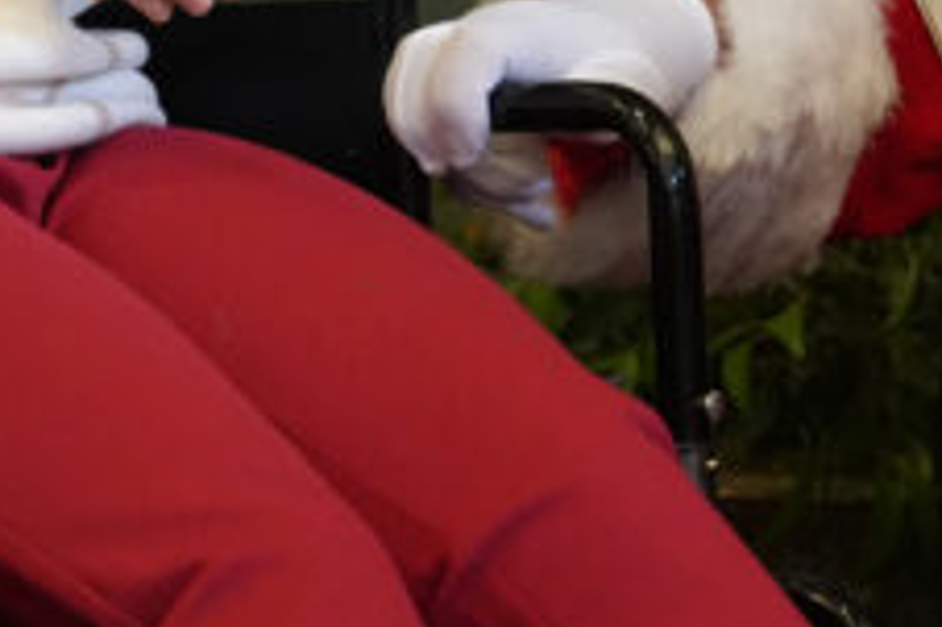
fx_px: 8262
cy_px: -426
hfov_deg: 6.5
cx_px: 838
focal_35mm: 316
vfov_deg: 4.3
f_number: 4
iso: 5000
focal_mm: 70
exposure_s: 1/160
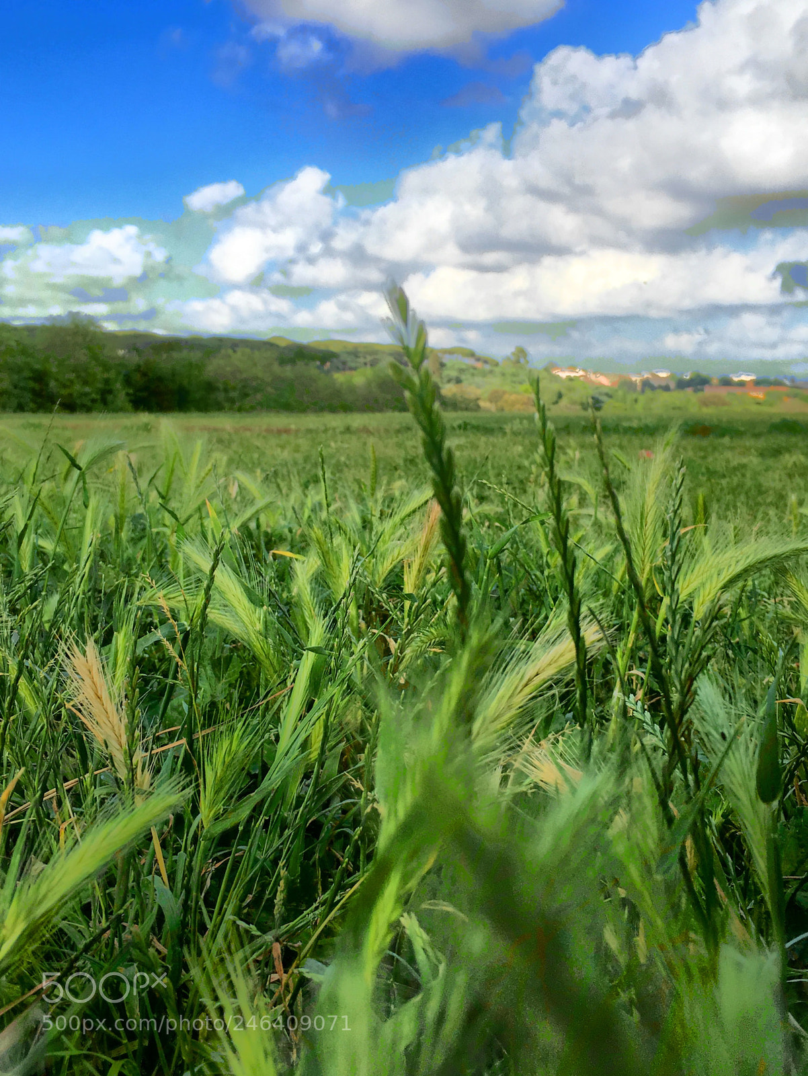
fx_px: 902
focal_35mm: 29
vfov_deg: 61.6
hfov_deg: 48.3
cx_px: 404
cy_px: 538
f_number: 2.2
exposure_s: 1/905
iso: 32
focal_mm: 4.15
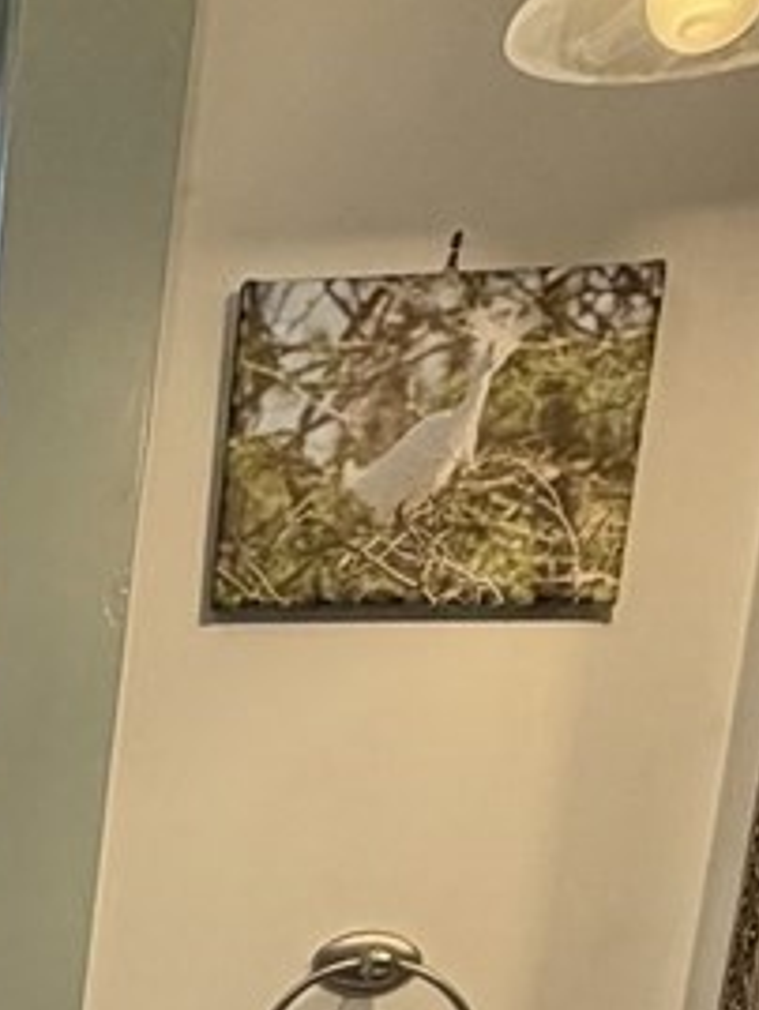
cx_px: -654
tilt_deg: -13.4
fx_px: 2337
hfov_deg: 15.5
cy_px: 1498
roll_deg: -2.7
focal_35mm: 80
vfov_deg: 20.9
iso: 160
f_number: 2.2
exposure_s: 1/120
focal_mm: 2.22
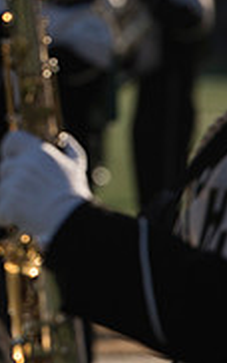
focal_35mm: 553
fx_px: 5465
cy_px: 31
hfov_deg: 2.4
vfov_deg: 3.8
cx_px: -305
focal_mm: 170
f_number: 5
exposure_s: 1/3200
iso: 320
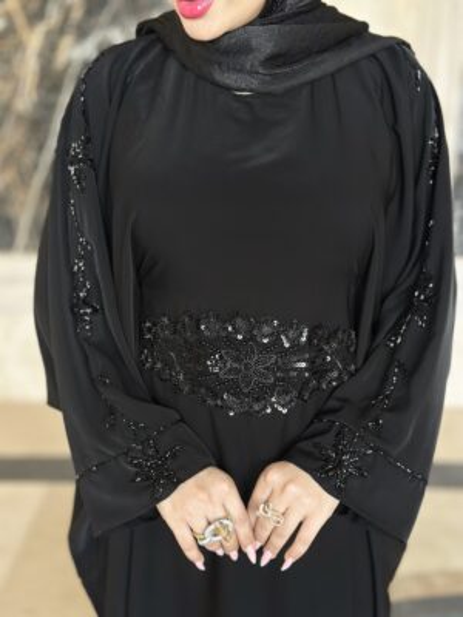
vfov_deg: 39.7
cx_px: 232
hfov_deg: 30.3
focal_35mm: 48
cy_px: 308
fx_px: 856
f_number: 1.78
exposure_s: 1/40
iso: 500
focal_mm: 6.86
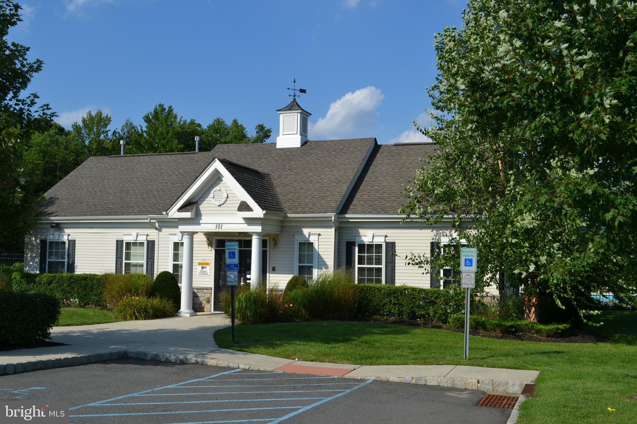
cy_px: 212
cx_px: 318
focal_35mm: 39
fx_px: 690
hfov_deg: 49.6
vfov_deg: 34.2
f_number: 9
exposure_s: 1/320
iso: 100
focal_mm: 26
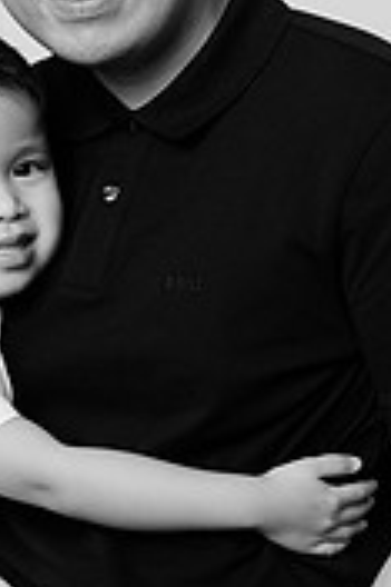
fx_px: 2089
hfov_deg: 10.7
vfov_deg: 16.0
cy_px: 260
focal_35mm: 128
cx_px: 97
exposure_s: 1/200
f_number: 2.2
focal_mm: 50
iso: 250
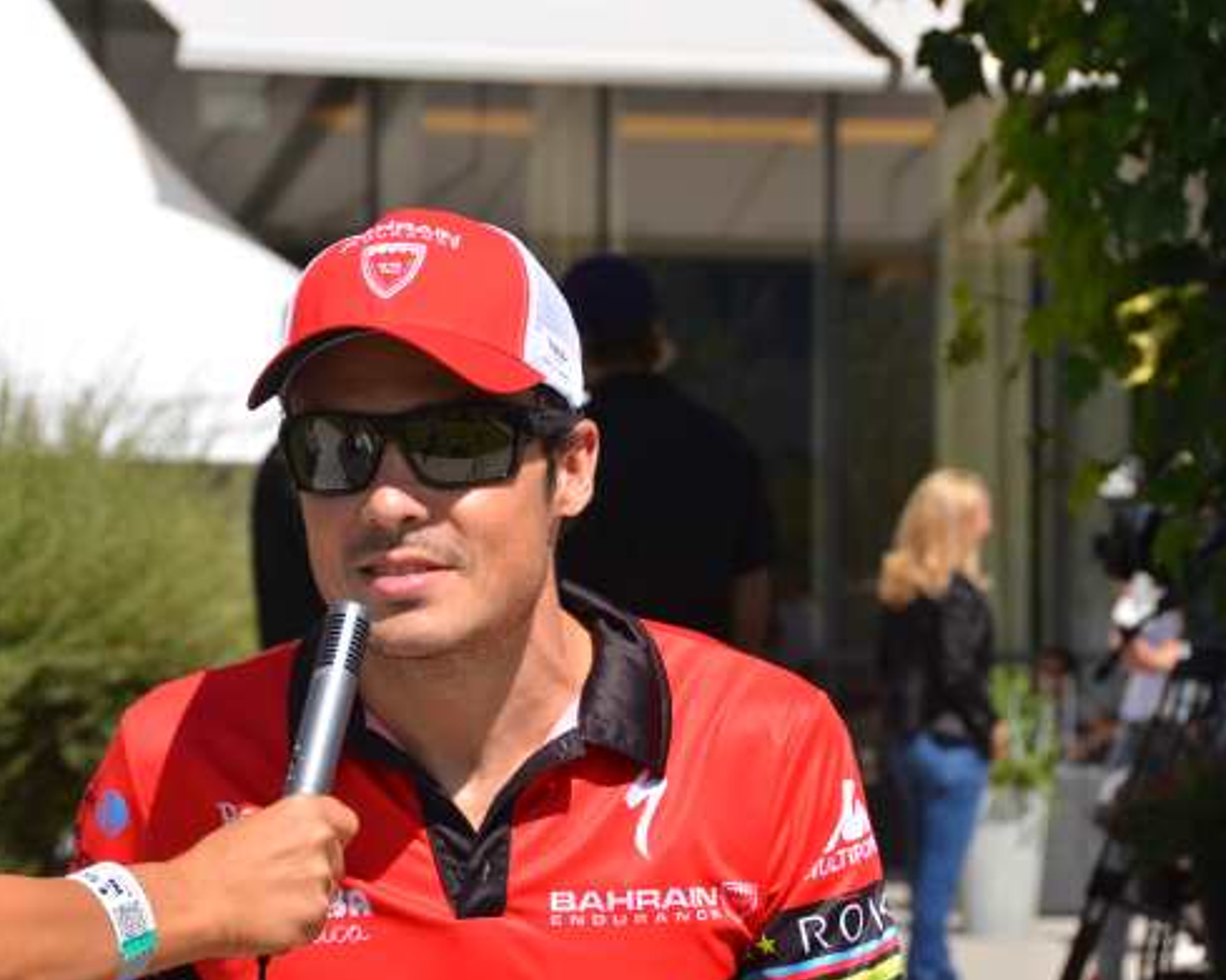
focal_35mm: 155
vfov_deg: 10.0
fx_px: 5623
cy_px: 495
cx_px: 537
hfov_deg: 12.4
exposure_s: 1/250
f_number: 9
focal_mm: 90
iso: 100
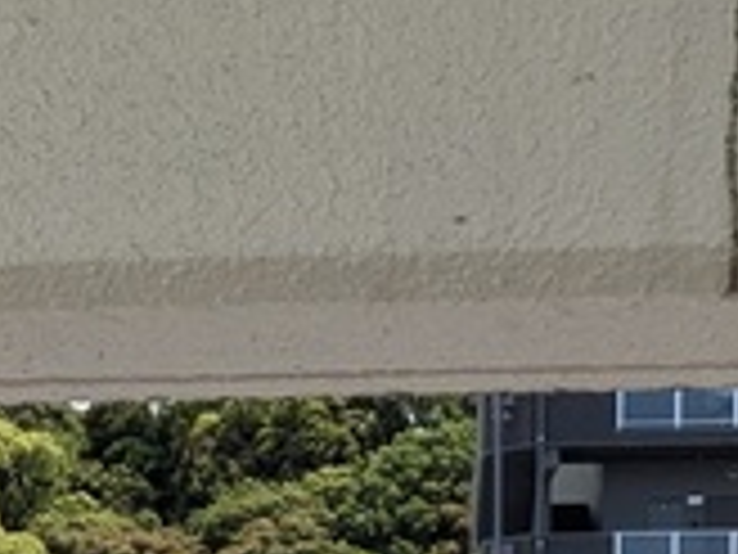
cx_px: 315
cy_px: 1099
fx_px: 1748
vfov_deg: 14.8
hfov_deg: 23.8
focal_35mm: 82
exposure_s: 1/1923
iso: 38
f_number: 2.2
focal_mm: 1.83
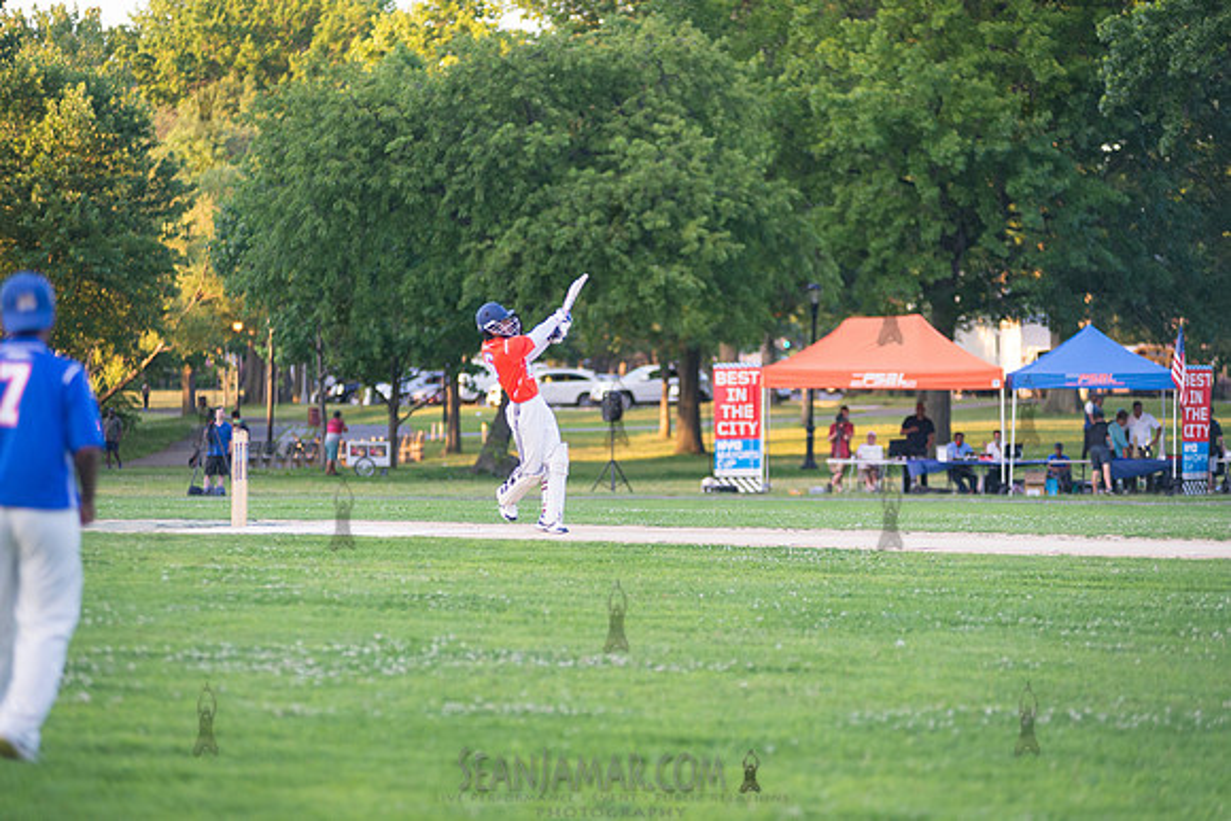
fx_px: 5301
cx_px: 616
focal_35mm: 155
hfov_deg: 13.2
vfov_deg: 8.9
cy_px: 410
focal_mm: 155
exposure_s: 1/800
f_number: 2.8
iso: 1600
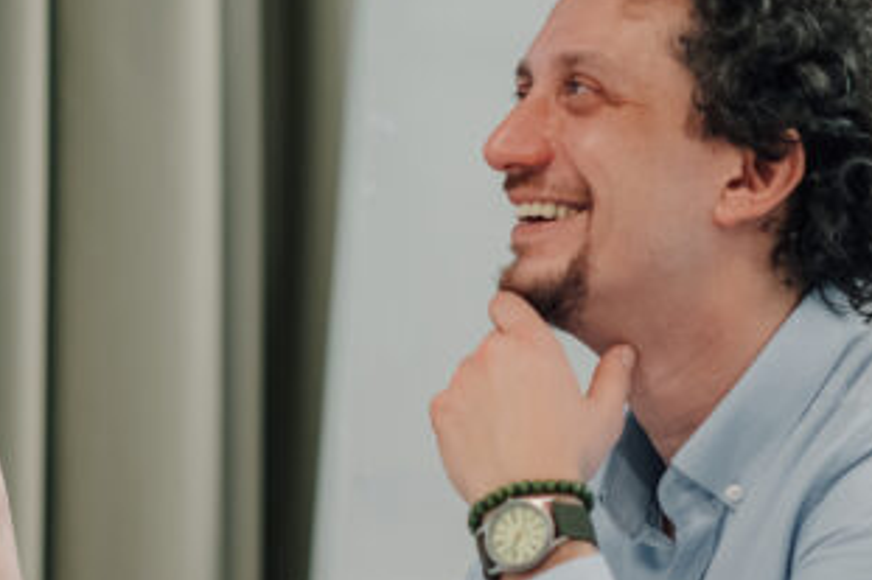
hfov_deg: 7.3
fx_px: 6778
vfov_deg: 4.9
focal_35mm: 280
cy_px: 338
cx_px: -6
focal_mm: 85
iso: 400
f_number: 1.8
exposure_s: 1/320
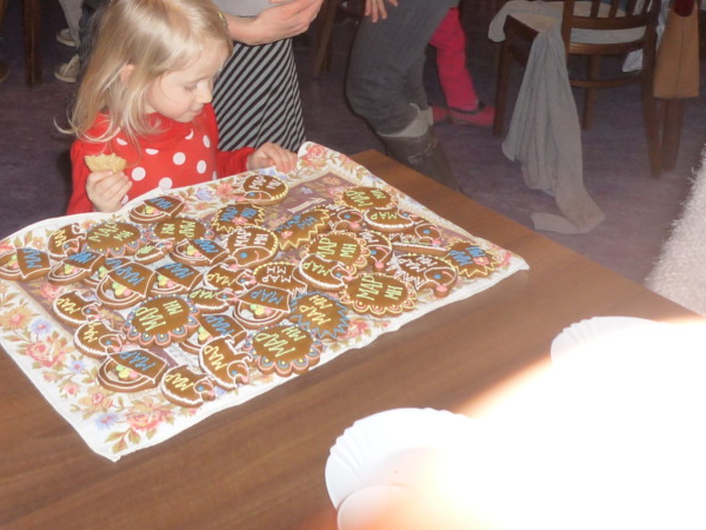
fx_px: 1020
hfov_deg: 37.4
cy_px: 4
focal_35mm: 50
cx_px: 191
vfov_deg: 27.5
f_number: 2.8
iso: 160
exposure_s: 1/30
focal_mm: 4.4
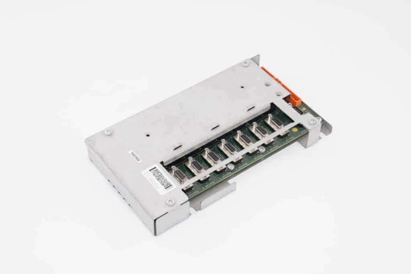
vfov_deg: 21.6
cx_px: 206
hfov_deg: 31.9
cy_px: 137
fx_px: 719
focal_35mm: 63
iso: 200
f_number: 16
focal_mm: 42
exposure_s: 1/25
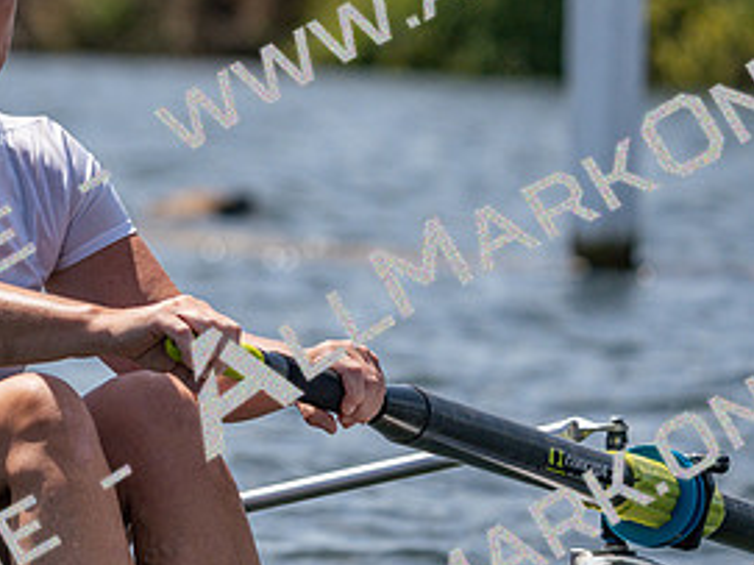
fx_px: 10908
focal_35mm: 501
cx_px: -47
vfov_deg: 3.0
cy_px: 196
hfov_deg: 4.0
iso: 250
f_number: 5.6
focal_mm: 243
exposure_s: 1/2000
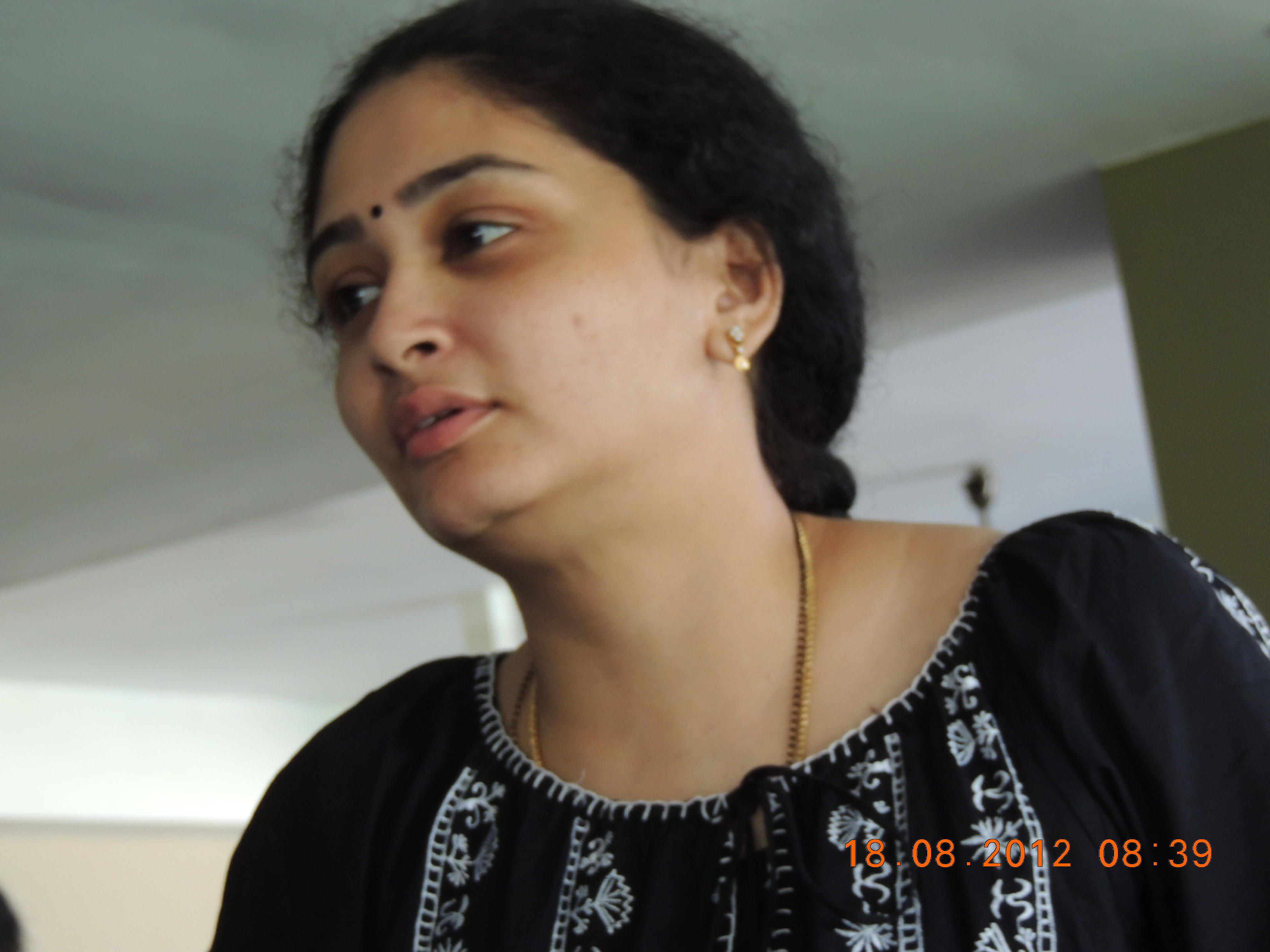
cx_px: 635
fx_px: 3852
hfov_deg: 18.7
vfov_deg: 14.1
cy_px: 476
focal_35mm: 105
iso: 450
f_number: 4.2
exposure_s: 1/25
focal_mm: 18.7
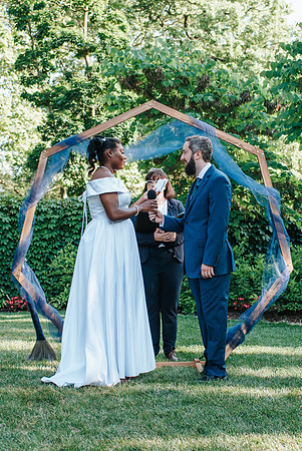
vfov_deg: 34.5
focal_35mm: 58
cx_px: 157
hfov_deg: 23.4
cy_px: 216
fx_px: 728
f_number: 3.2
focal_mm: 35
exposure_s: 1/500
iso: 360
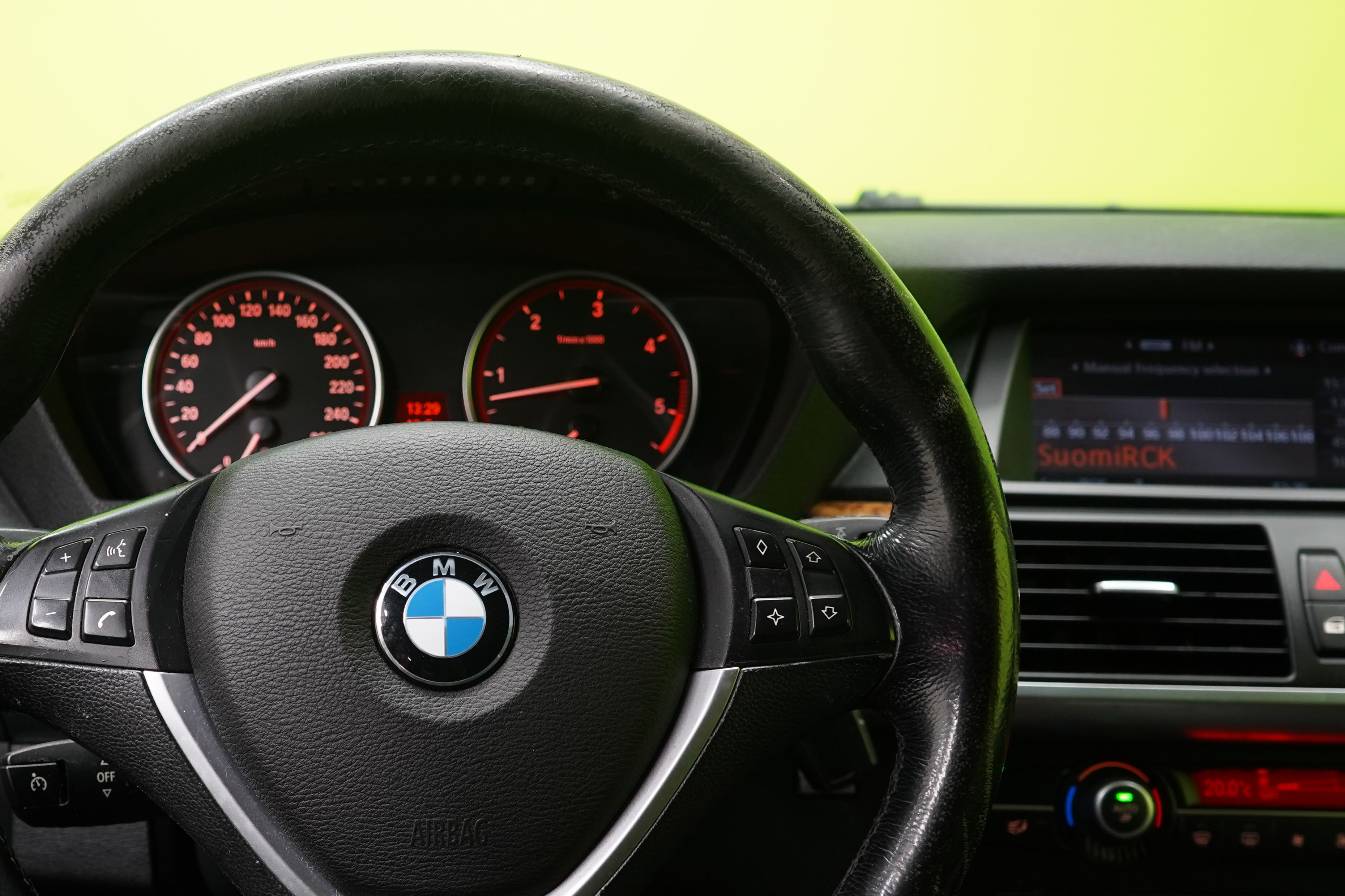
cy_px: 617
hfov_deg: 39.1
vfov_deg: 26.8
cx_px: 447
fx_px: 1868
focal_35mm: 50
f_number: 5
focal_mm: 31
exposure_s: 1/25
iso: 1250
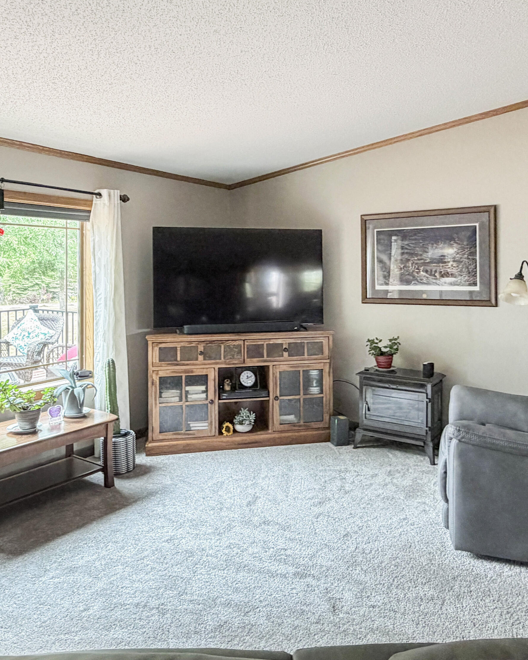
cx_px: 253
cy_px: 333
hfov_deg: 56.8
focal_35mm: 25
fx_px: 488
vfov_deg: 68.1
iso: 160
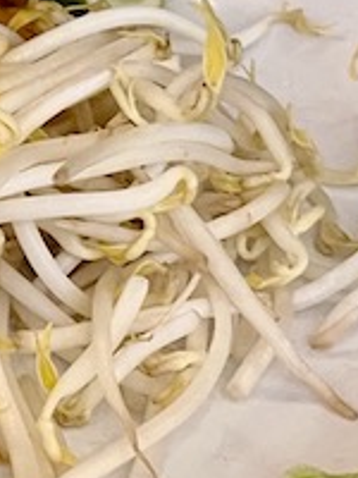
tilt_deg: -32.4
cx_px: -200
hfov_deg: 13.3
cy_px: 43
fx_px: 1434
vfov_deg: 18.6
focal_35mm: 104
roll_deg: +3.3
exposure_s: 1/30
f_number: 1.6
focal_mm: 5.1
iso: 800
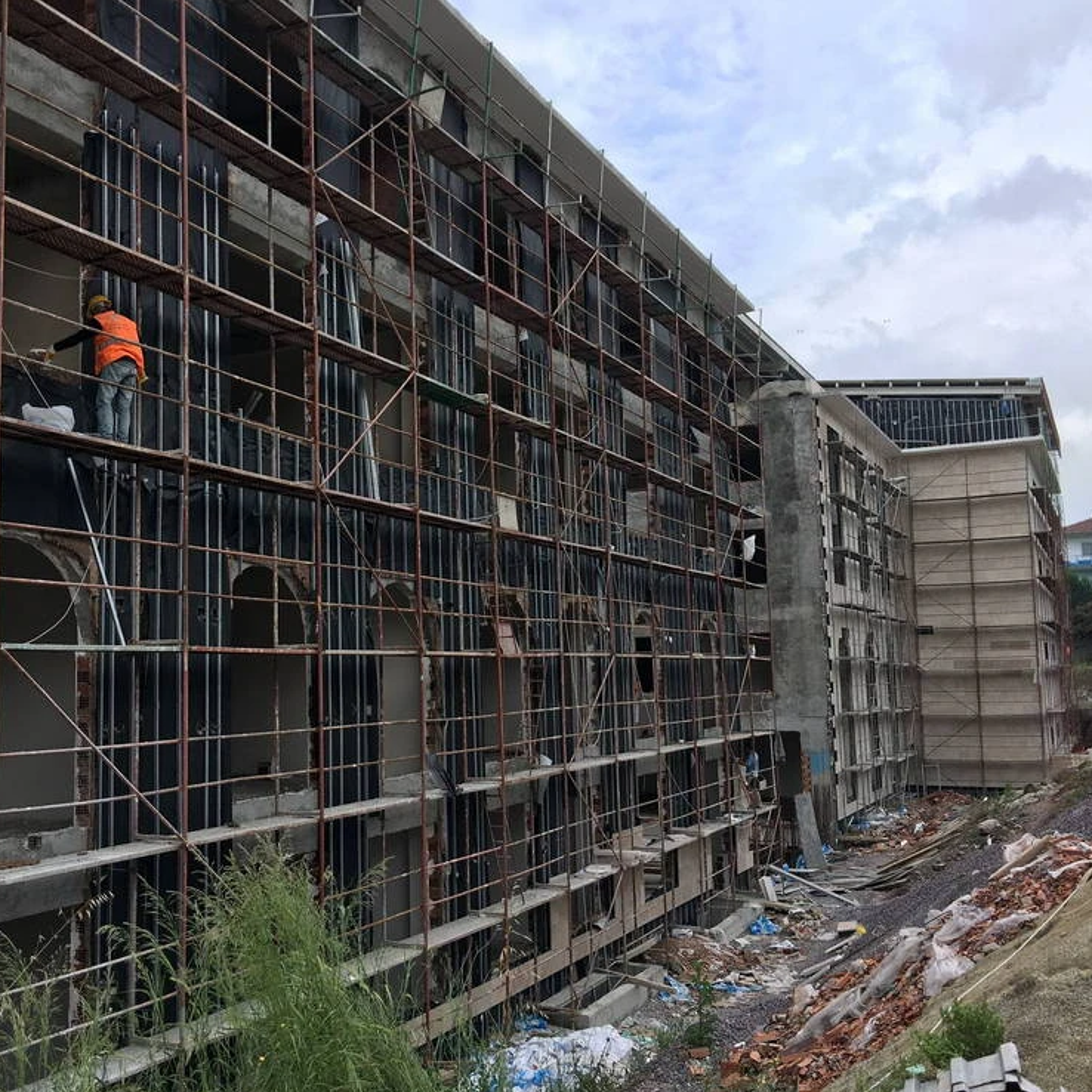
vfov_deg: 47.2
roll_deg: +0.2
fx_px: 1249
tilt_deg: +8.1
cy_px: 546
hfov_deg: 47.0
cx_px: 456
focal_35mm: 35
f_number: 2.2
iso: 25
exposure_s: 1/732
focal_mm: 4.15
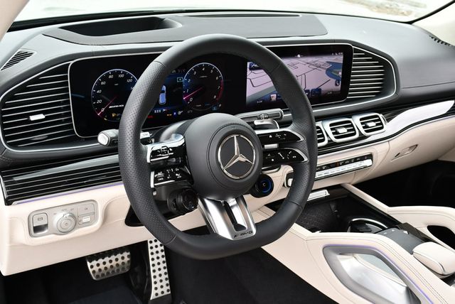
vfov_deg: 33.5
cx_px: 228
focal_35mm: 40
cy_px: 152
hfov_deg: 48.4
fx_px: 506
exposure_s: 1/250
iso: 360
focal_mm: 20
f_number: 5.6
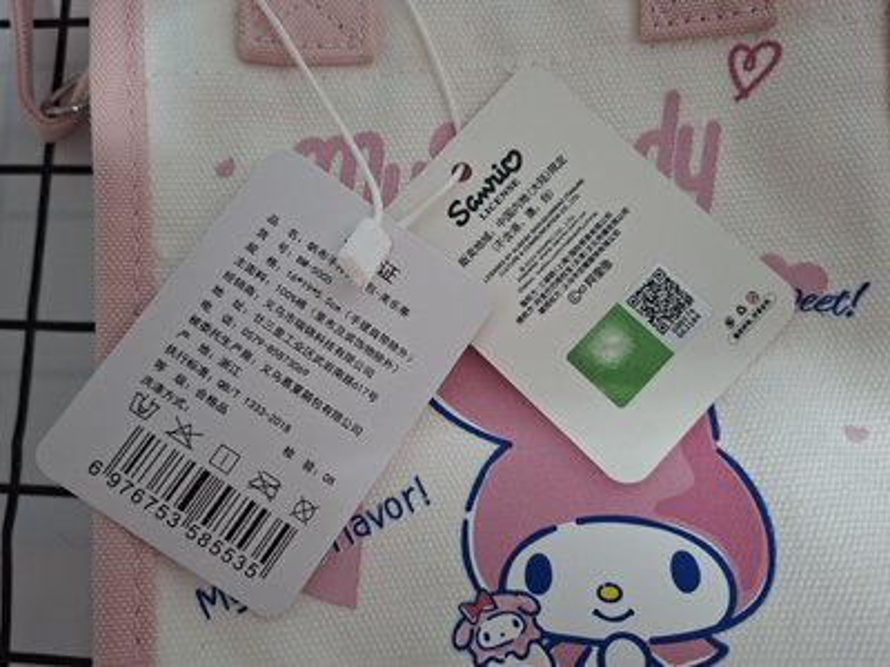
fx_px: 591
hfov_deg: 73.9
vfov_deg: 58.9
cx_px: 445
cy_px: 334
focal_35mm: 23
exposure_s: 1/30
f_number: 1.8
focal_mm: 5.54
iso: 320
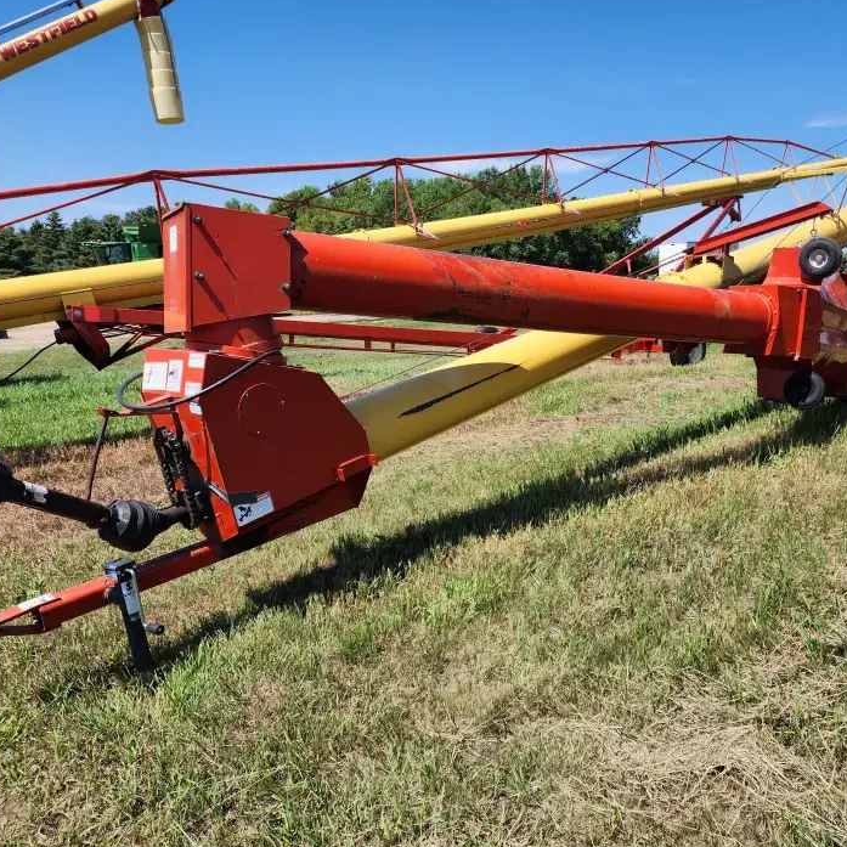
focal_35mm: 28
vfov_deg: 57.3
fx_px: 775
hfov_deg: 56.6
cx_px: 530
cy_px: 422
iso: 12
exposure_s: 1/973
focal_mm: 6.4
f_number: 1.8
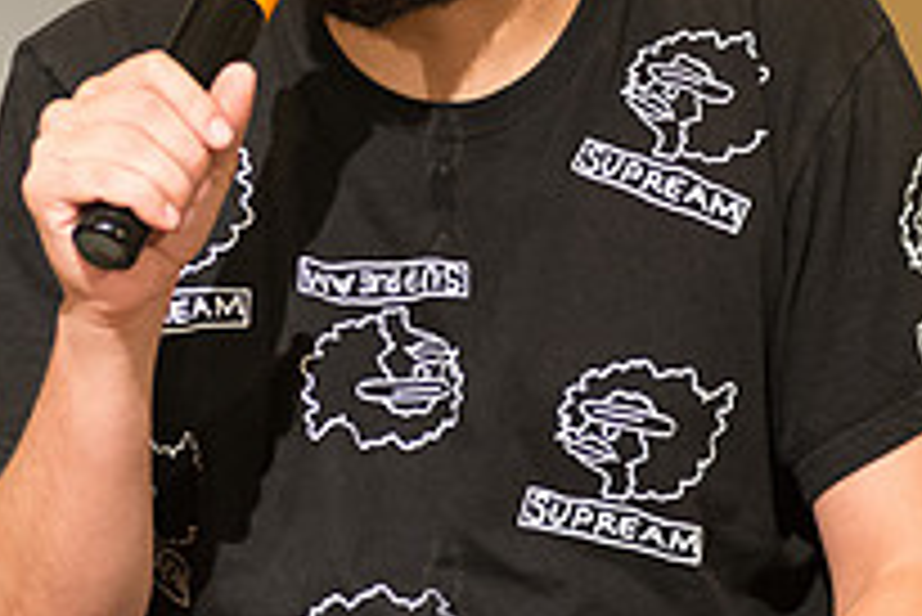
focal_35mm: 226
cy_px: 173
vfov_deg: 6.1
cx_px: 441
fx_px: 5792
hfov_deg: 9.1
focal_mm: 80
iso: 3200
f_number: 3.5
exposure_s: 1/400
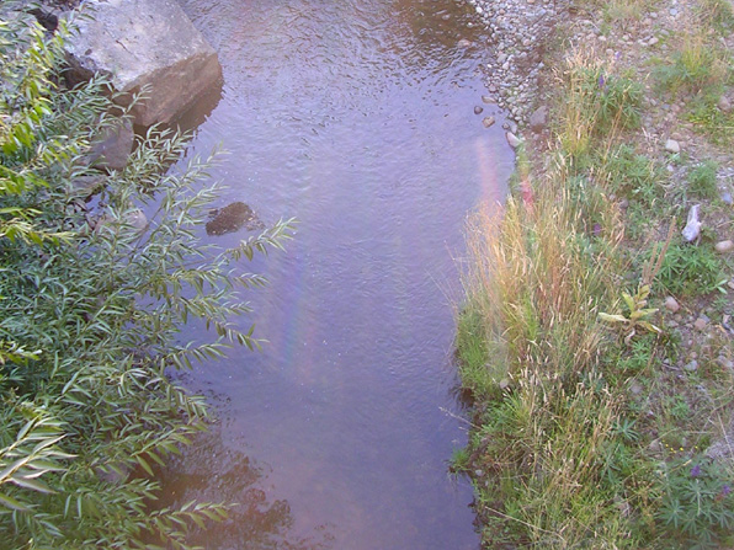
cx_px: 367
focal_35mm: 51
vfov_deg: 28.3
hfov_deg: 37.5
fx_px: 1081
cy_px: 156
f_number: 2.8
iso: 50
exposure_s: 1/31
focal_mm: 5.8
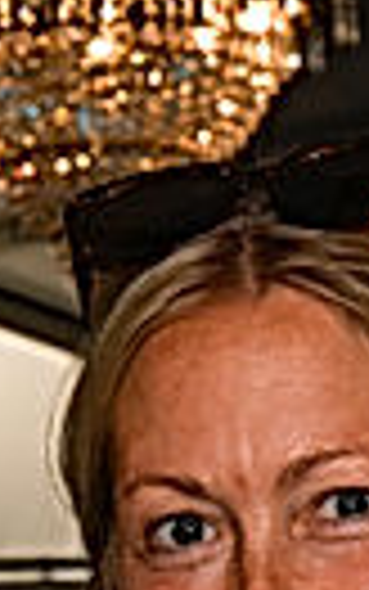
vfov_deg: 7.2
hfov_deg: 4.5
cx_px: 0
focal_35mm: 290
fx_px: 4661
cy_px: 793
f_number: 8
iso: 100
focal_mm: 31
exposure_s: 1/125
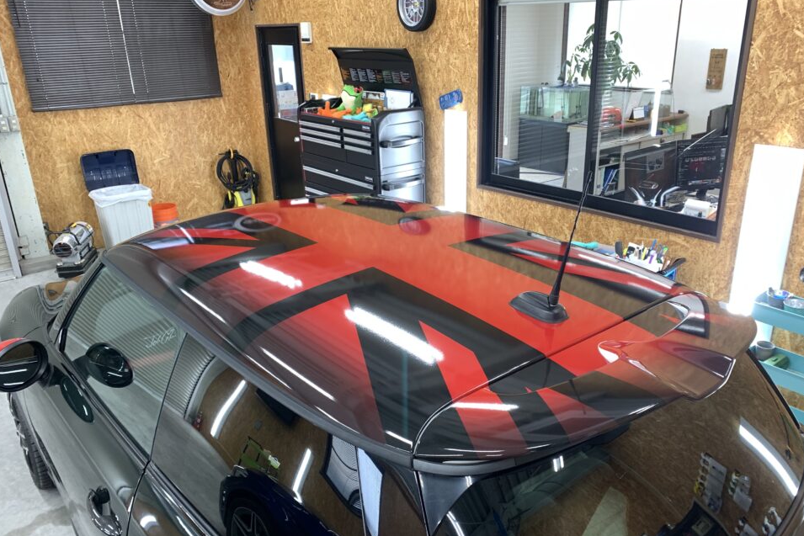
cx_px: 426
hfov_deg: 63.6
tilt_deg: -19.1
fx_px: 648
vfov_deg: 45.0
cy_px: 277
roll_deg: +0.3
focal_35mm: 29
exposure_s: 1/50
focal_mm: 4.25
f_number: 1.8
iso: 80
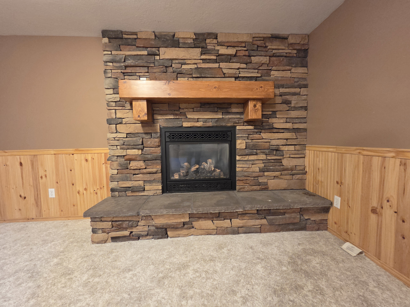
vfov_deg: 89.9
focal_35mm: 13
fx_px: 154
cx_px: 205
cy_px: 154
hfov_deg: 106.2
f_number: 2.2
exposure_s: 1/60
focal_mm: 2.2
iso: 1250
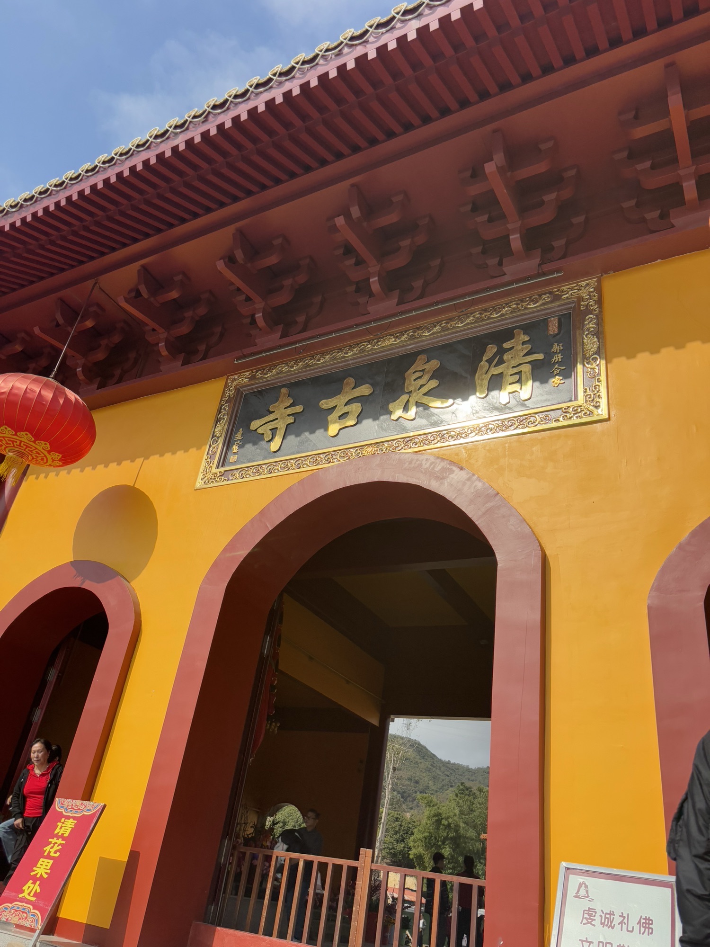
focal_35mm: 26
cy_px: 474
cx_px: 355
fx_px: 711
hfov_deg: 53.1
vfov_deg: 67.3
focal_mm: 5.96
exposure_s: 1/5076
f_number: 1.6
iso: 50
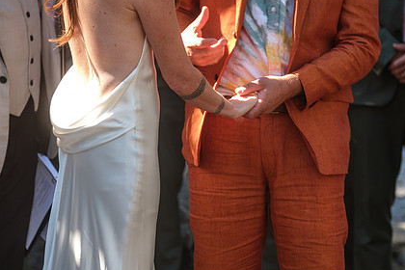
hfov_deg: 10.1
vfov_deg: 6.8
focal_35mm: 203
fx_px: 2284
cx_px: 232
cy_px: 159
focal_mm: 98.2
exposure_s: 1/300
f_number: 3.2
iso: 400
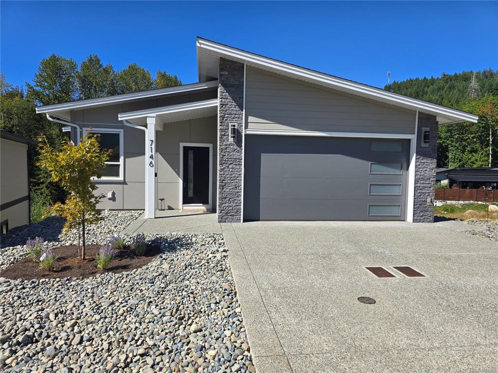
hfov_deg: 73.9
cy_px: 186
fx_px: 331
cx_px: 249
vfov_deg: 58.9
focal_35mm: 23
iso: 12
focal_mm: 6.3
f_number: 1.7
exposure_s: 1/801
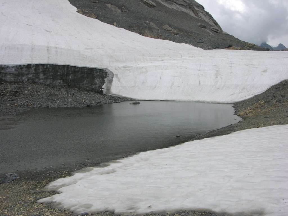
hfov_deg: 52.6
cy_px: 108
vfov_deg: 40.7
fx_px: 291
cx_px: 144
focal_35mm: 35
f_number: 6.3
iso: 50
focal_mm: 8.9
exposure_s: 1/254
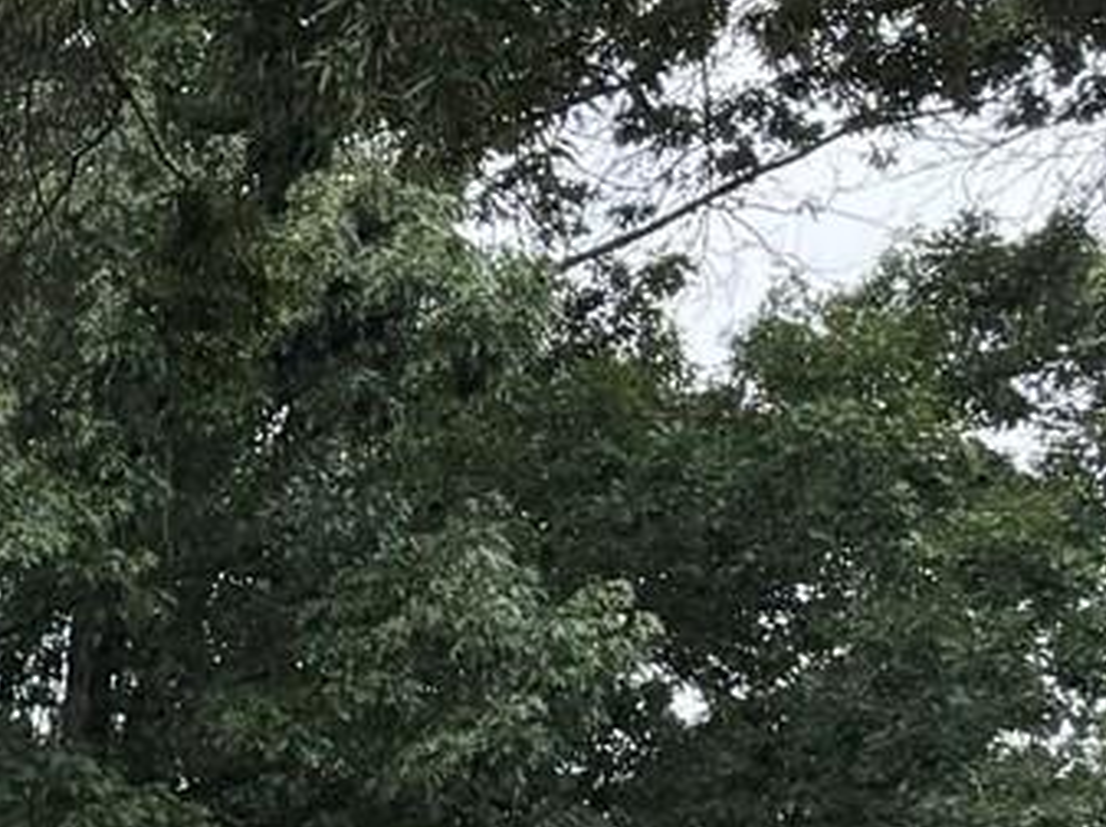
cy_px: 1513
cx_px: -1920
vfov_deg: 9.6
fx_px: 4660
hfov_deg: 10.6
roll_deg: +3.2
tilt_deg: +12.1
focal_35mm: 146
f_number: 1.78
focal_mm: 6.76
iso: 100
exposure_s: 1/2053
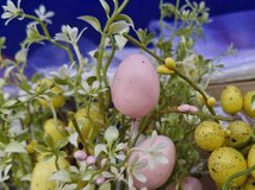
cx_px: 184
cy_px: 103
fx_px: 316
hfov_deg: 42.8
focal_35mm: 43
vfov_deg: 33.5
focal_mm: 5.54
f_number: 1.8
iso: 50
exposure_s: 1/275
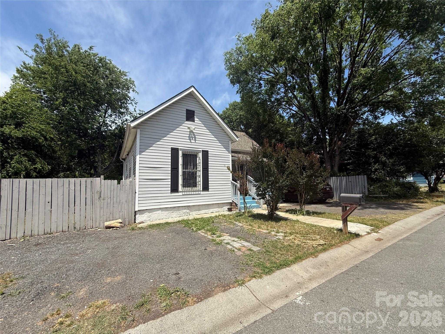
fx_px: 180
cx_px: 222
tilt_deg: +6.1
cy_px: 167
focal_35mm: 14
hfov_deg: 102.1
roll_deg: +0.5
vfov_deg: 85.7
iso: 50
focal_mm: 2.22
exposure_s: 1/2320
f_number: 2.2
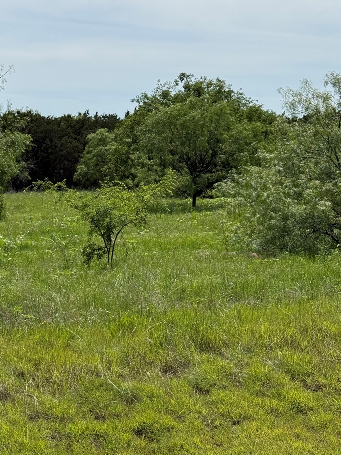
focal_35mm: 73
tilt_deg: -0.5
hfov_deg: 20.1
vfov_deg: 26.6
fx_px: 959
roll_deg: +0.6
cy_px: 172
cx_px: 106
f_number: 1.78
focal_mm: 6.76
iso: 64
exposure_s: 1/11364
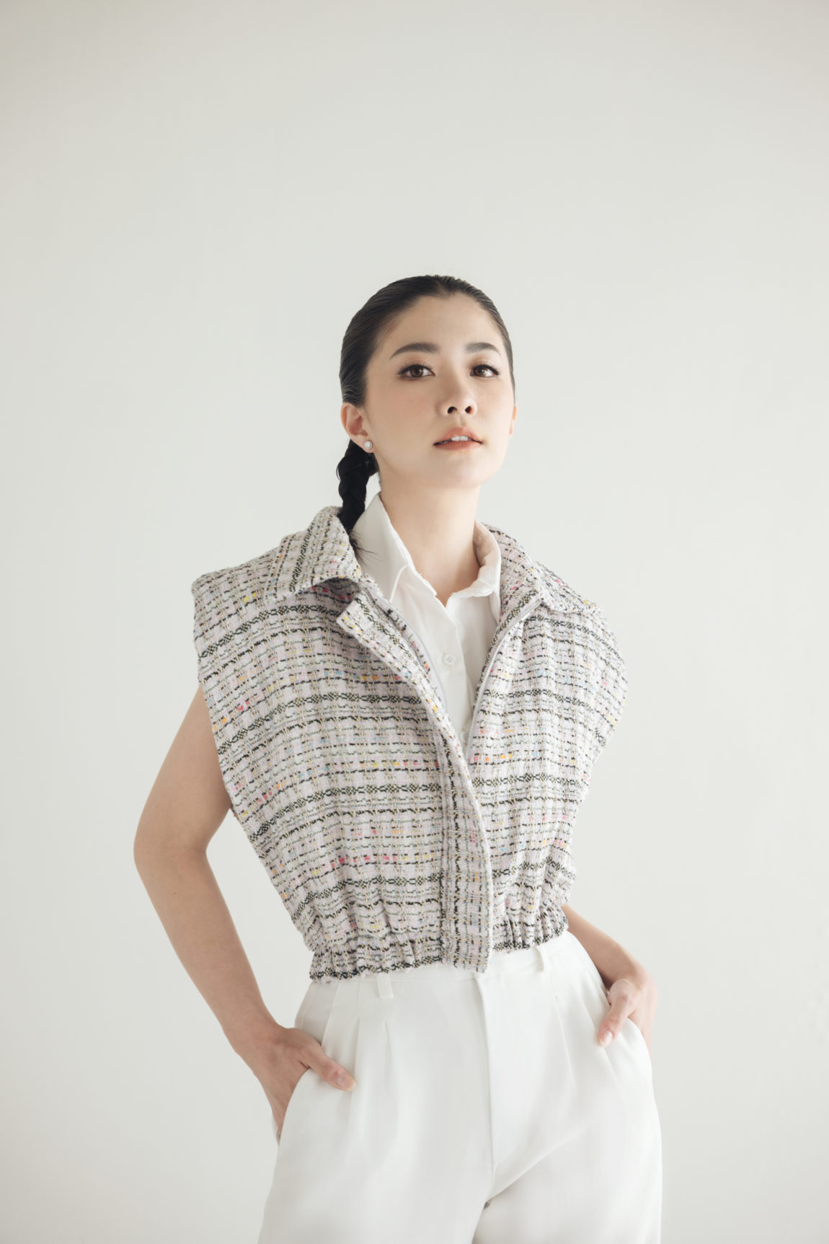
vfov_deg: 28.8
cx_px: 414
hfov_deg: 19.5
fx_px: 2418
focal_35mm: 70
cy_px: 622
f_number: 2.8
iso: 100
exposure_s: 1/125
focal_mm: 70
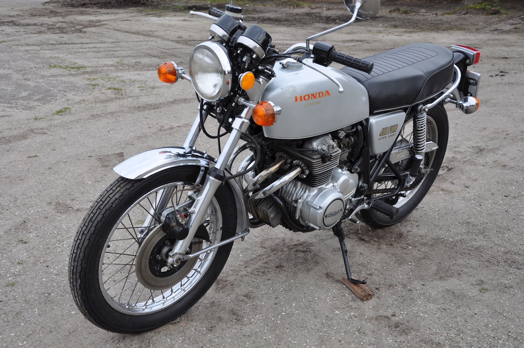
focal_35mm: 48
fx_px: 698
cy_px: 174
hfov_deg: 41.2
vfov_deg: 28.0
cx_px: 262
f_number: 6.3
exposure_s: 1/160
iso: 200
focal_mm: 32
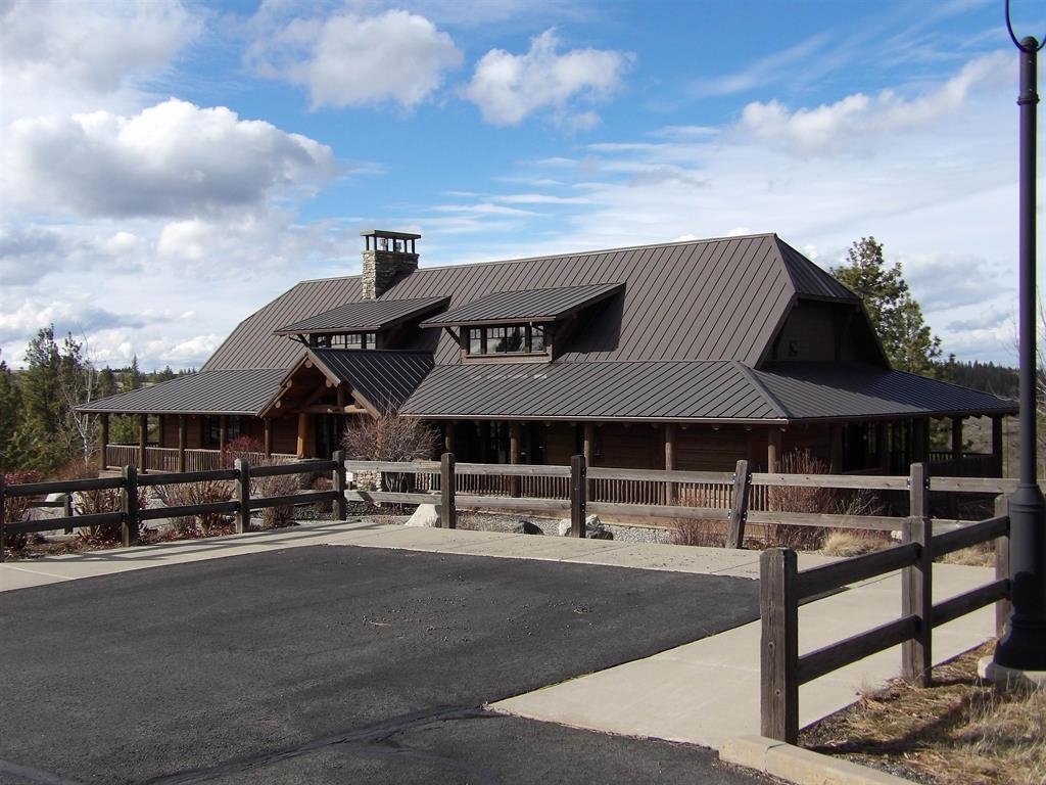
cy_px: 392
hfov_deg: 47.9
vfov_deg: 36.8
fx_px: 1178
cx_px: 523
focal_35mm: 39
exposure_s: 1/726
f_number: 3.7
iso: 100
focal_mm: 7
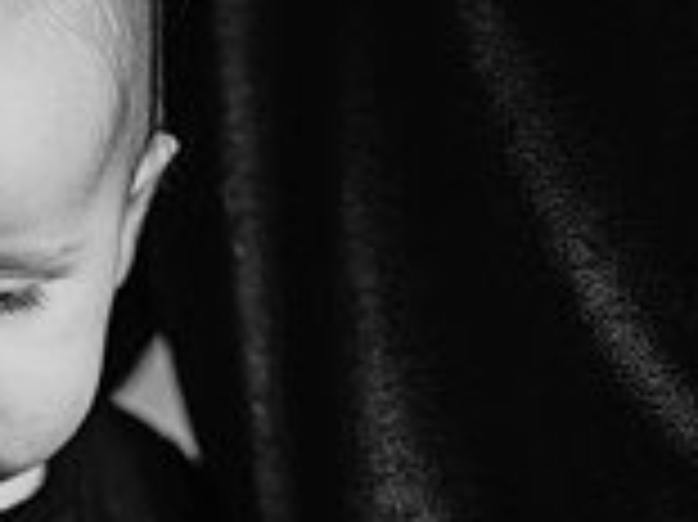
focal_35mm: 237
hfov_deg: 8.4
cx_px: 182
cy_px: 616
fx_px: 4775
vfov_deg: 6.2
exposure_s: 1/160
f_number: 1.8
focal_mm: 85
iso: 280
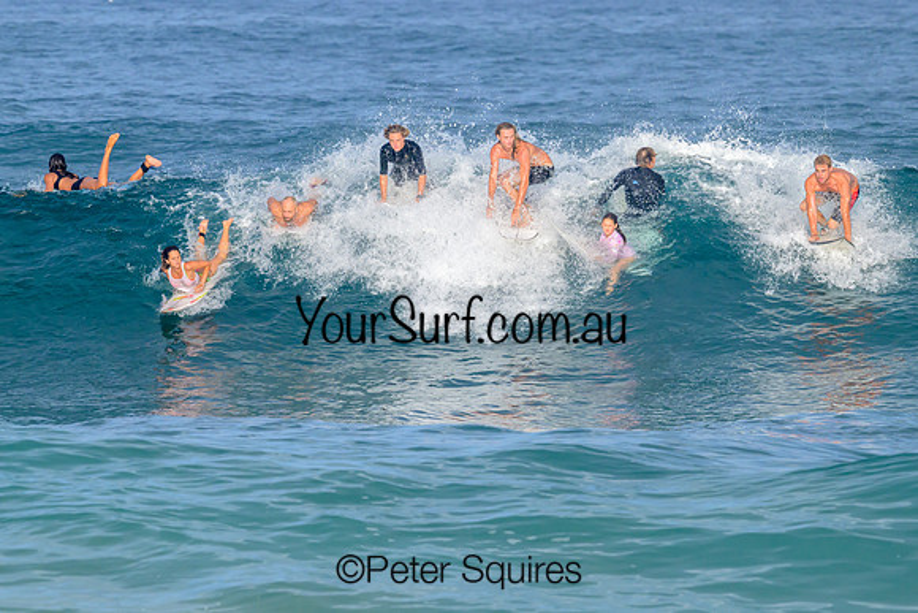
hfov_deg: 3.4
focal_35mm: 609
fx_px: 15532
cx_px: 469
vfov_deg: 2.3
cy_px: 256
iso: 800
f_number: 11
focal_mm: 470
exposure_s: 1/1600
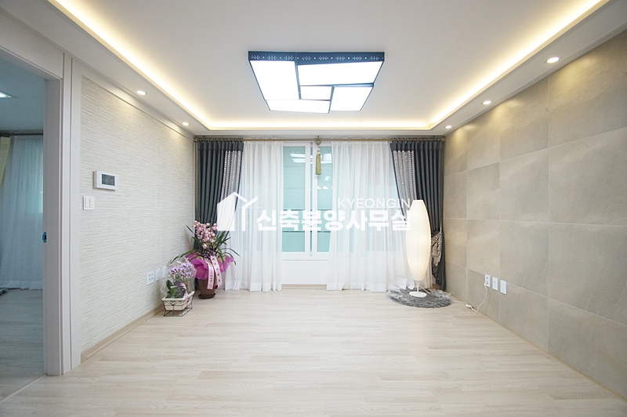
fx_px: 261
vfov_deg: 77.2
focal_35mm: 15
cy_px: 208
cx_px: 314
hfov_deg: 100.4
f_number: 3.5
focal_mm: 10
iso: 800
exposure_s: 1/200
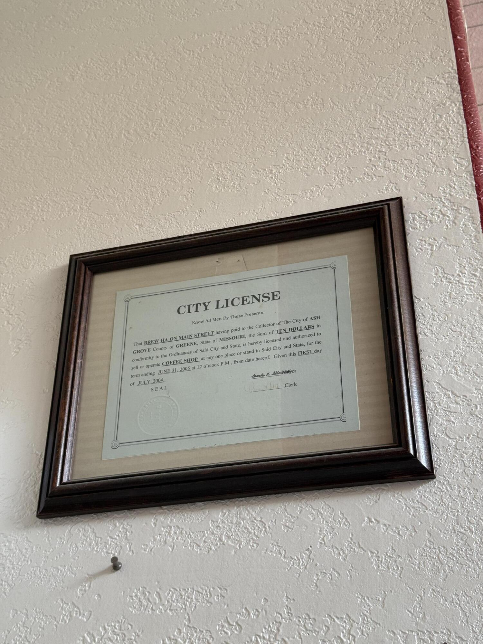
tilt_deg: +33.3
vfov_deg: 39.7
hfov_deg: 30.3
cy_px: 322
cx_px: 242
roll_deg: -0.3
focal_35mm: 48
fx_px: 893
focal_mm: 6.76
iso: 100
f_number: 1.78
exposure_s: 1/88
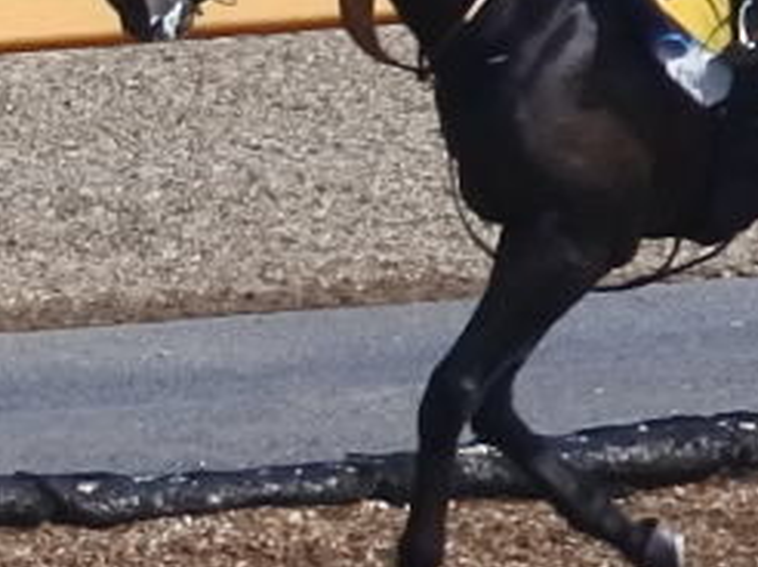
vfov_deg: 1.3
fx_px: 24414
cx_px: 780
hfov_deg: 1.8
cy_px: 15
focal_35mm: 1116
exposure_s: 1/800
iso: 200
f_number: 5.6
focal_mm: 110
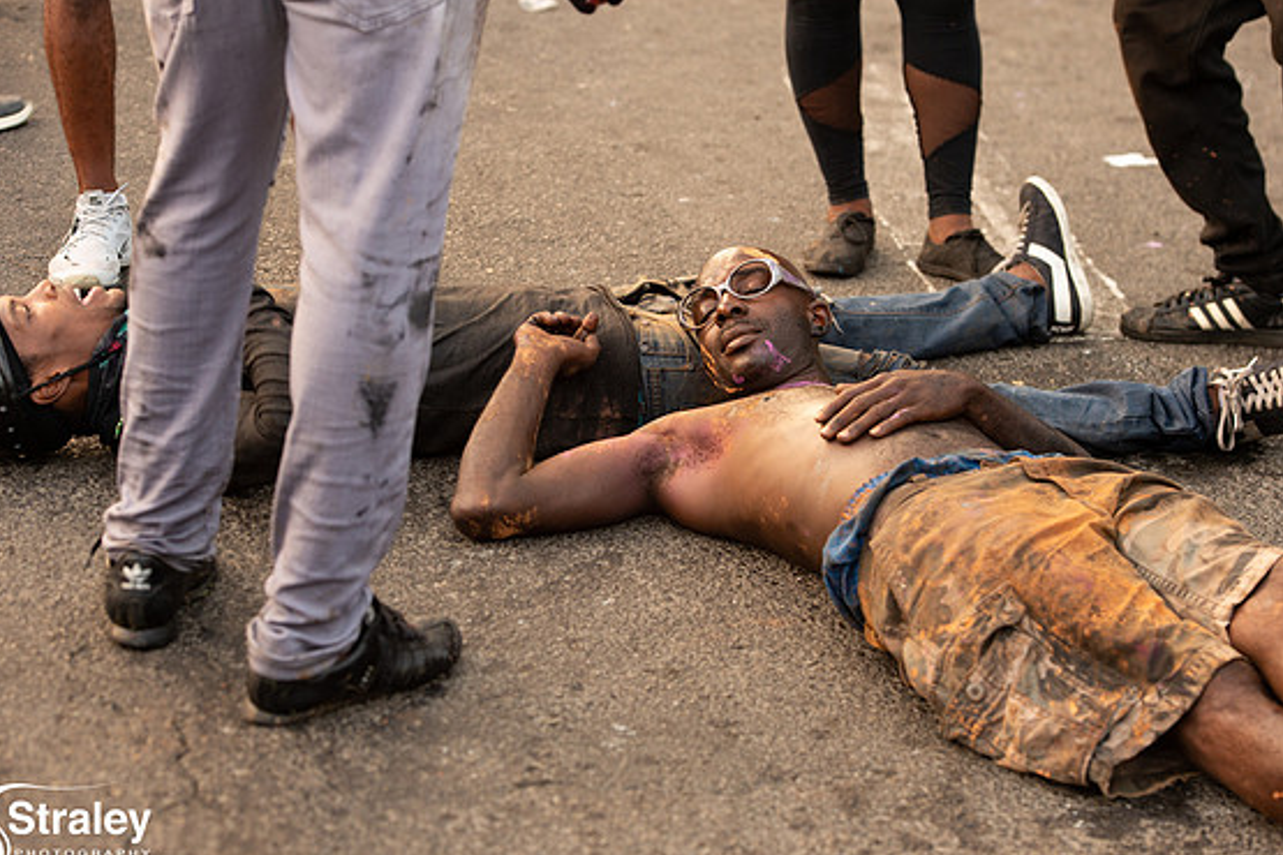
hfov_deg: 21.7
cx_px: 615
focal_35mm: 94
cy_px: 441
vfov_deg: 14.6
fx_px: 3350
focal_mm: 90
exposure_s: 1/200
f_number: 5
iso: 1100
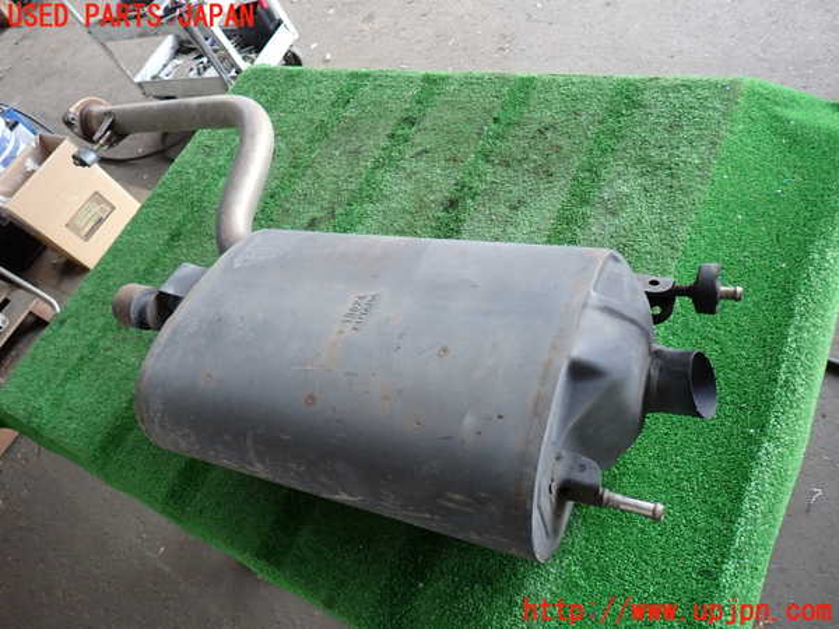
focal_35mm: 25
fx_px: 606
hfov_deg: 69.4
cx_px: 420
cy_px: 314
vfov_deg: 54.9
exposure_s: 1/50
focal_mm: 4.5
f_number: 2
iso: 200
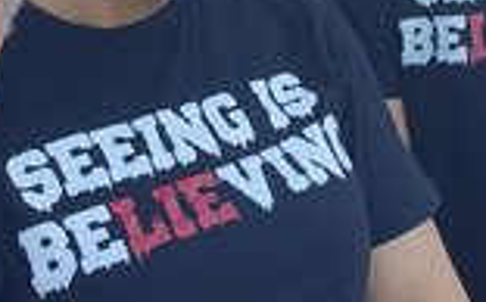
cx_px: 467
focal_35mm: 138
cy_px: -196
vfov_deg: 9.1
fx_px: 1825
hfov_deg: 14.9
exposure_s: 1/298
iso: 50
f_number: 2.2
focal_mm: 3.3
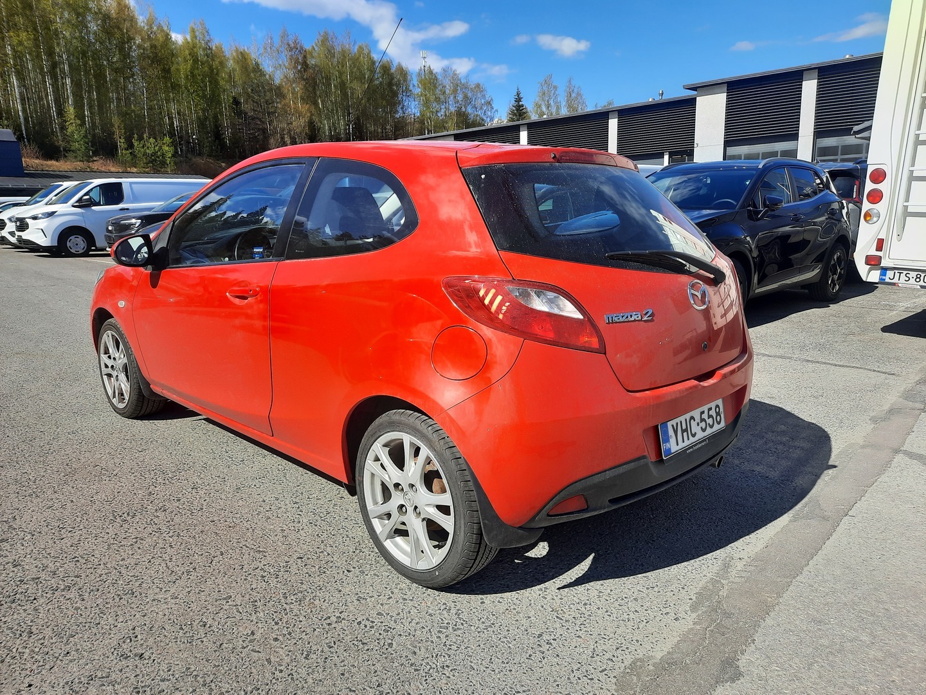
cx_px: 463
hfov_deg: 69.4
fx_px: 669
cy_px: 348
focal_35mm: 25
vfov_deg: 54.9
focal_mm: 4.6
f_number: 2
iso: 32
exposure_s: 1/959
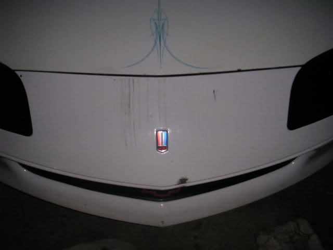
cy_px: 125
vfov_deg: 38.7
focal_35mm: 37
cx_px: 166
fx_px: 356
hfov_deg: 50.1
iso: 160
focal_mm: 5.8
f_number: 2.8
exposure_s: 1/45
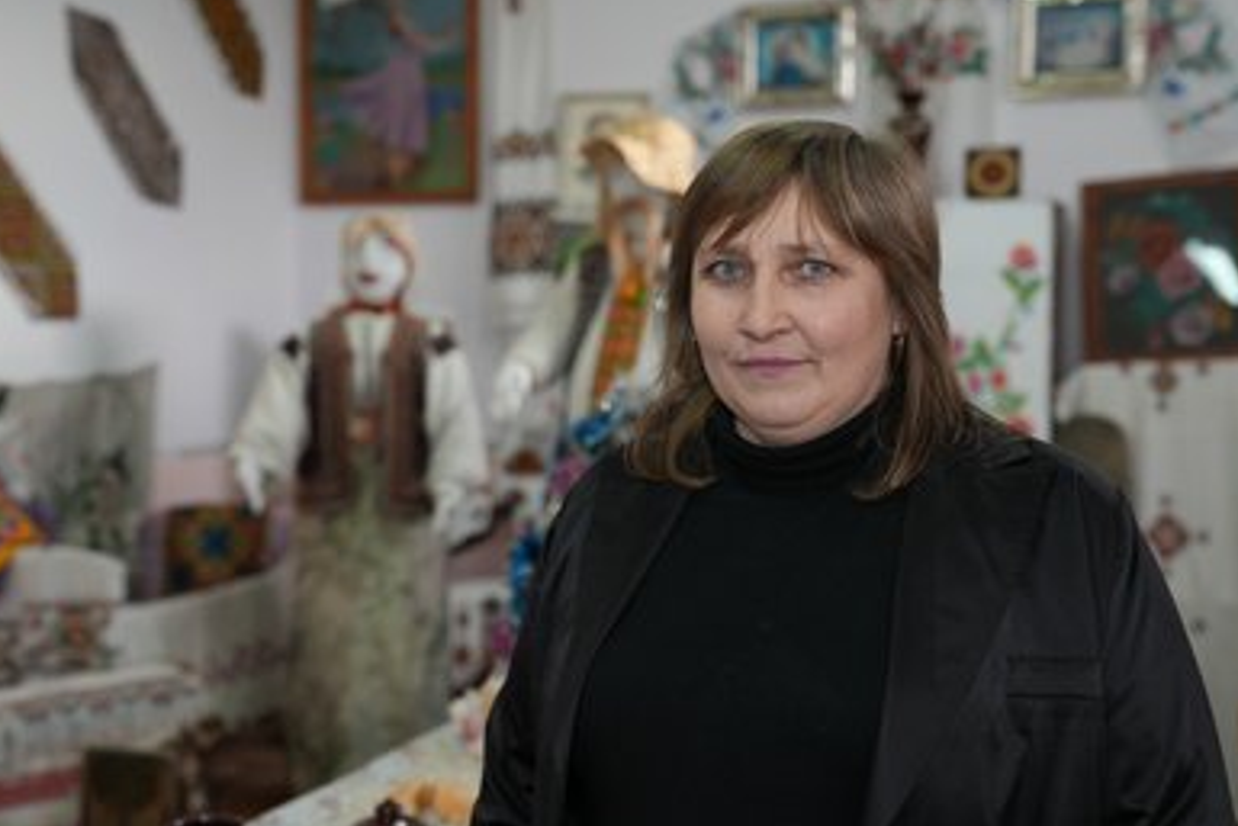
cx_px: 621
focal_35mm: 53
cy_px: 410
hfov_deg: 37.5
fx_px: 1823
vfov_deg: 25.5
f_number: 3.5
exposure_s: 1/100
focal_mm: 51
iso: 640
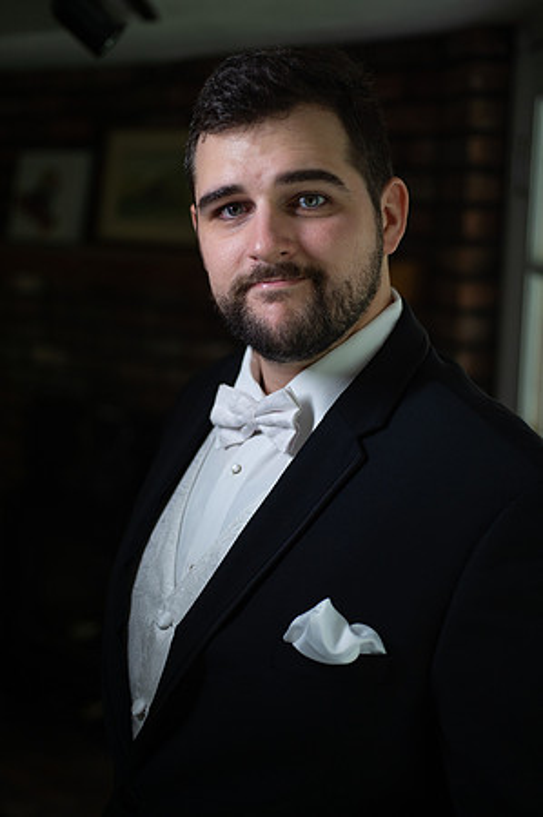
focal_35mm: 60
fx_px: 1361
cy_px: 408
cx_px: 272
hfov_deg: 22.6
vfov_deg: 33.4
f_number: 3.2
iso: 1000
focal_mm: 60
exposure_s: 1/400
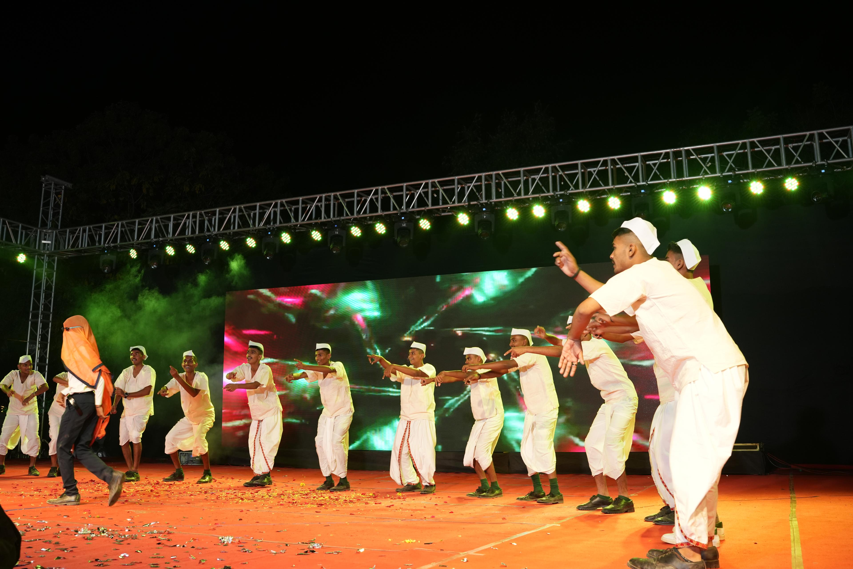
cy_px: 284
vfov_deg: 37.9
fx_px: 829
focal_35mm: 35
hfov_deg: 54.4
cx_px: 426
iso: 1250
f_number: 6.3
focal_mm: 35
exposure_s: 1/100
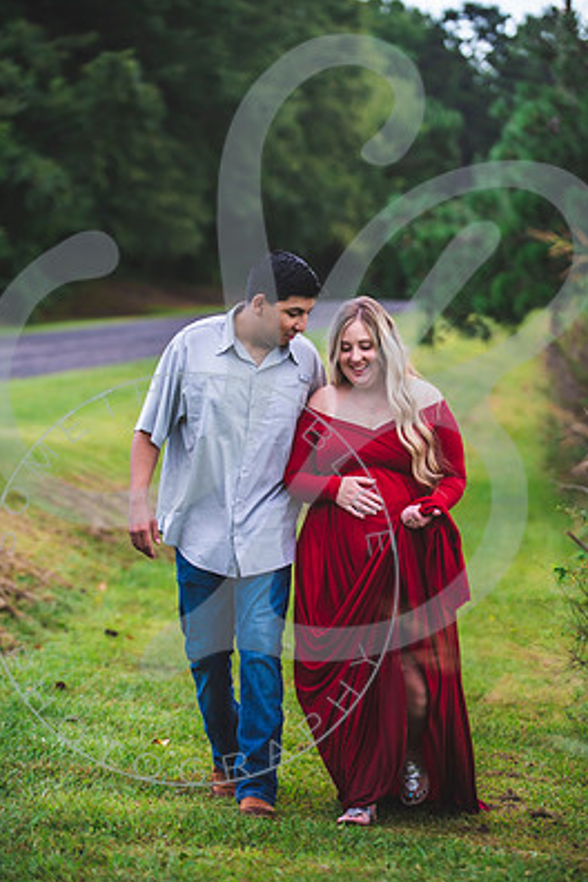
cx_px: 292
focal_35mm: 125
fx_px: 3062
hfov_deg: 11.0
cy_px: 410
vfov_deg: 16.4
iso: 200
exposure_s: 1/320
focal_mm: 110
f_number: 2.8
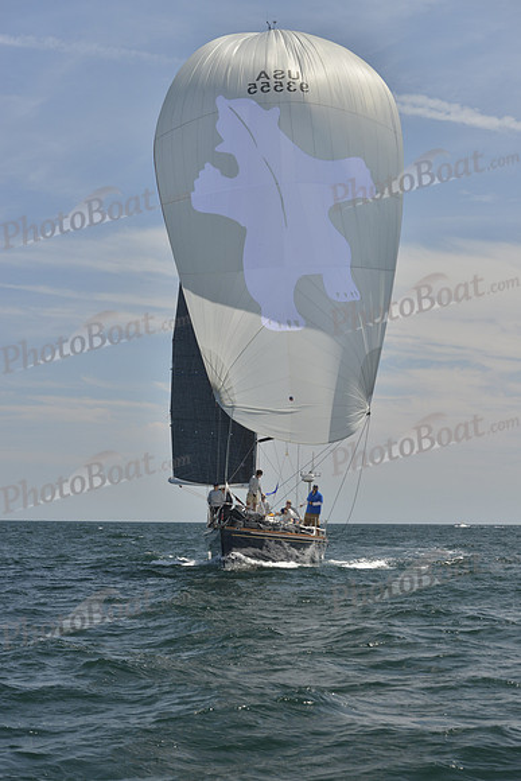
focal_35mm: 70
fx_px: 1519
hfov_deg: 19.5
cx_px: 260
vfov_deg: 28.8
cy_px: 390
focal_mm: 70
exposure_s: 1/800
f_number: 8
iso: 400
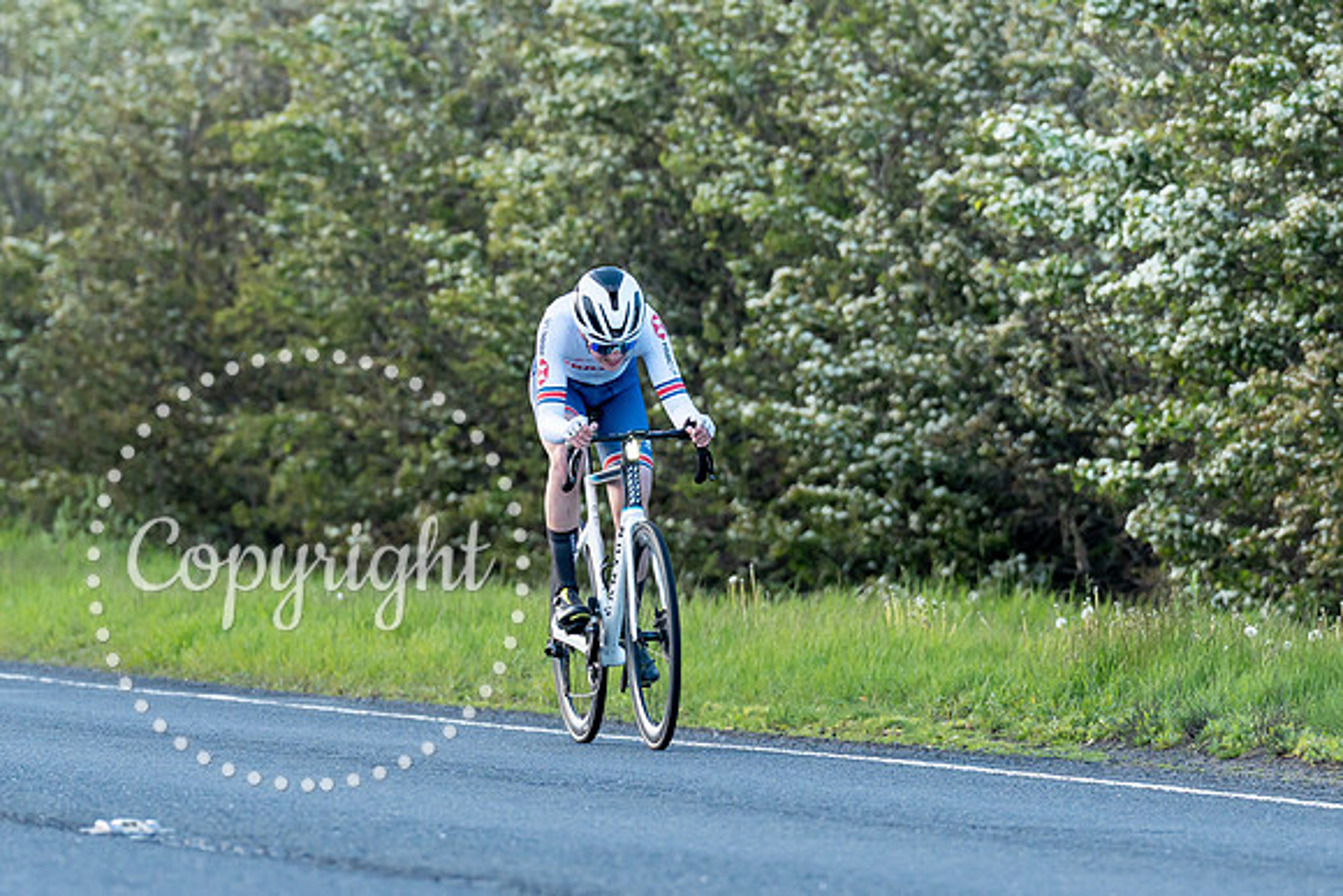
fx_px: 15571
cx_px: 583
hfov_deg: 4.9
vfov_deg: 3.3
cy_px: 283
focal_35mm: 417
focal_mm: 200
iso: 800
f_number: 3.5
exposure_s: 1/1000
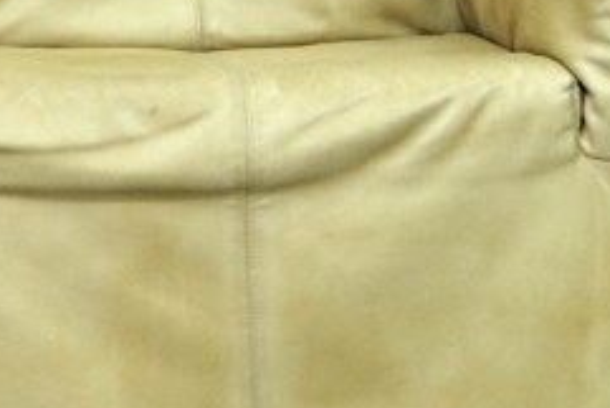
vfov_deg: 6.8
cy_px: -119
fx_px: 3425
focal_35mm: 202
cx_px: -321
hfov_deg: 9.9
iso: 400
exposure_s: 1/10
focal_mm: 26
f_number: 8
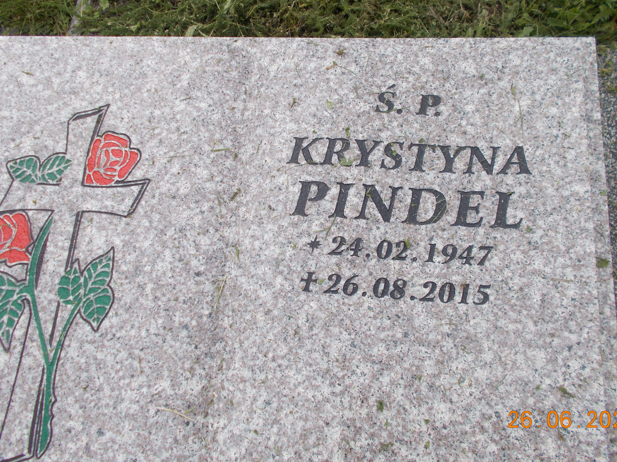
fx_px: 535
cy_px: 216
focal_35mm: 30
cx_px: 318
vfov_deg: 46.8
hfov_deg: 60.0
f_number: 8
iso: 80
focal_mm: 4.6
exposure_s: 1/125
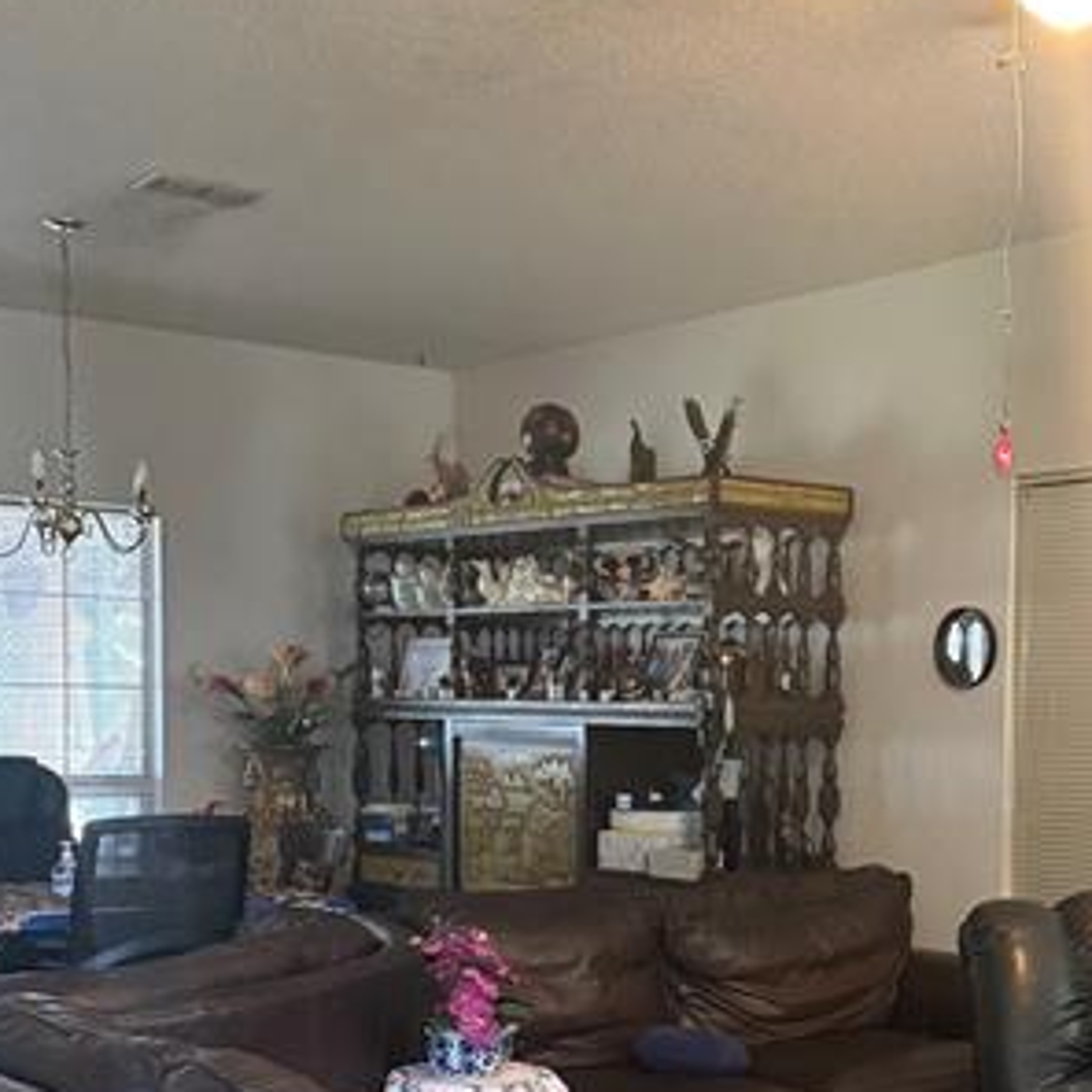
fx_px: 1963
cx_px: 863
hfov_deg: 30.4
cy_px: 837
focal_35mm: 55
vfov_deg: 30.5
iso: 640
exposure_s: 1/60
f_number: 1.78
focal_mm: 6.76
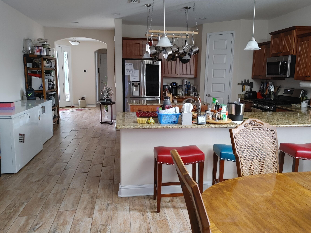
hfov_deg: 61.6
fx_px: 261
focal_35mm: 29
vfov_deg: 48.2
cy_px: 118
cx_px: 165
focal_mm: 5.58
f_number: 1.8
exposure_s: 1/24
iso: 250
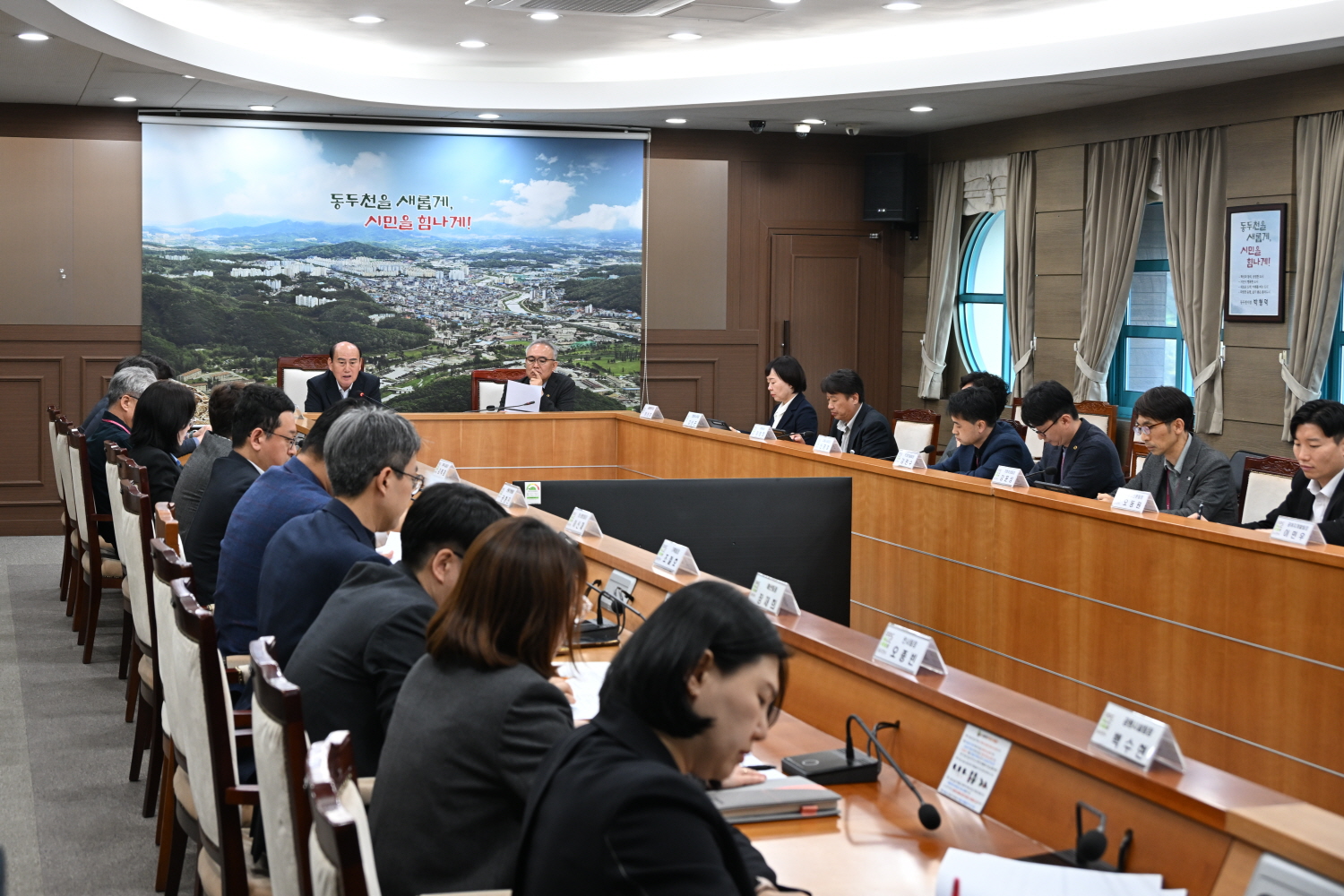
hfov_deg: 44.5
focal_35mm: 44
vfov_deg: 30.5
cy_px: 448
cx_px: 672
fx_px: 1643
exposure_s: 1/40
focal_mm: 44
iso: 800
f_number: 5.3
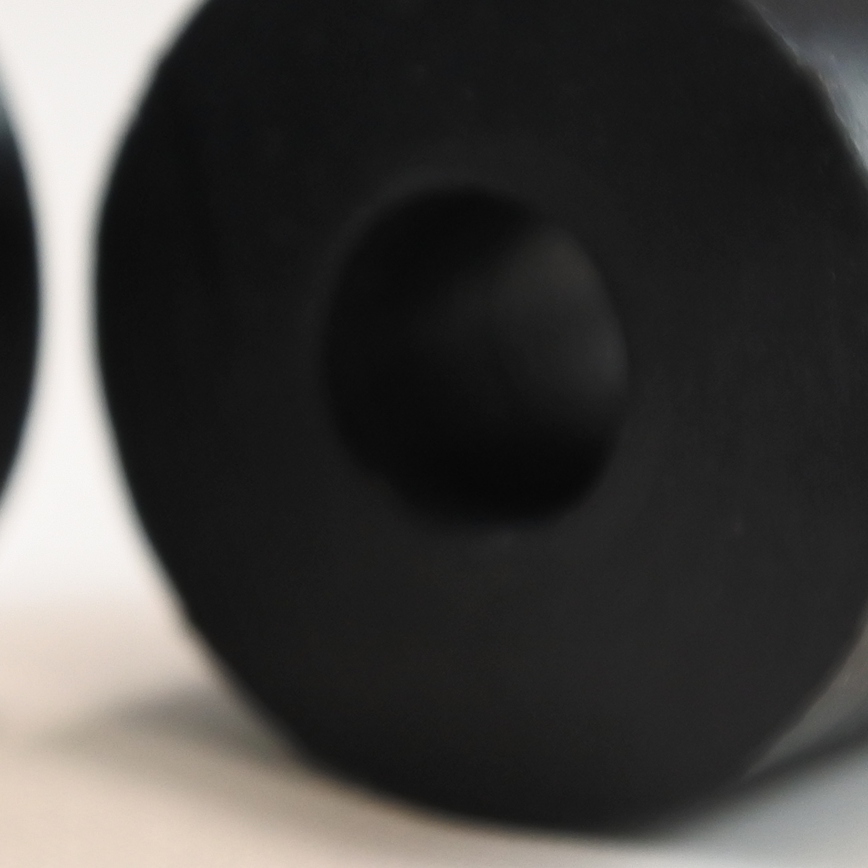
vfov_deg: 10.7
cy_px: 445
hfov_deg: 10.7
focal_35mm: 163
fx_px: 4624
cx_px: 90
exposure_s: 1/125
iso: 500
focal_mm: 20.1
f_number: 4.8
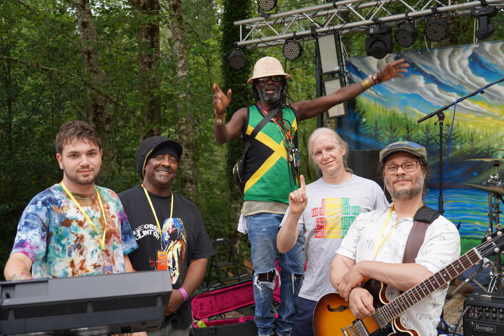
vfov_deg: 35.1
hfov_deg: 50.7
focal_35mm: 38
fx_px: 532
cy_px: 168
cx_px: 252
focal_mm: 38
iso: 160
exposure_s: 1/160
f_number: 4
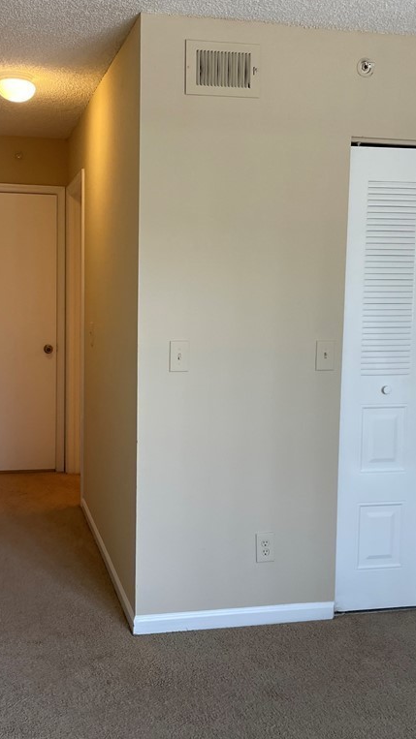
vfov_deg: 52.8
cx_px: 151
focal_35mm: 38
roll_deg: -2.5
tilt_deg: -4.7
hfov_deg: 31.0
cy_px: 368
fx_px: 745
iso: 100
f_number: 1.6
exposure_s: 1/121
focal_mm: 4.2
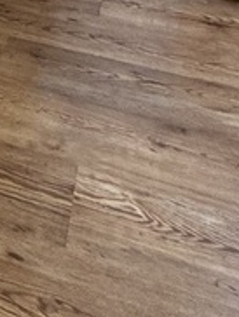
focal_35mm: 83
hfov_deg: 13.1
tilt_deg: -2.5
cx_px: -345
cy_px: -282
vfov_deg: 17.9
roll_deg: +1.1
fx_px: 762
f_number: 2.2
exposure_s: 1/99
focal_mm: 2.22
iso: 200
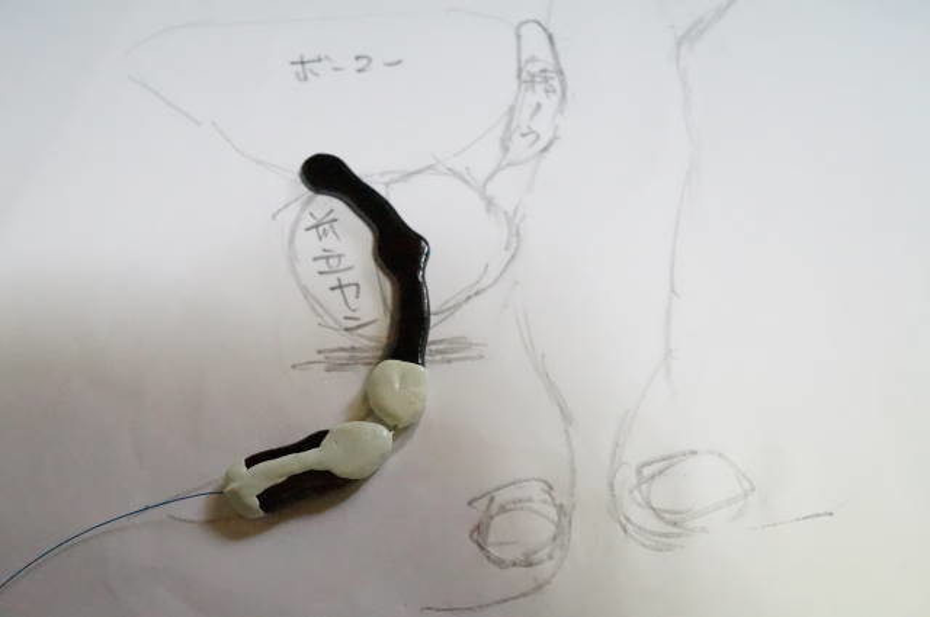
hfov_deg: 43.7
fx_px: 1161
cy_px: 308
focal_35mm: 45
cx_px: 465
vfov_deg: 29.8
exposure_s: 1/250
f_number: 8
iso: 16000
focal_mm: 30
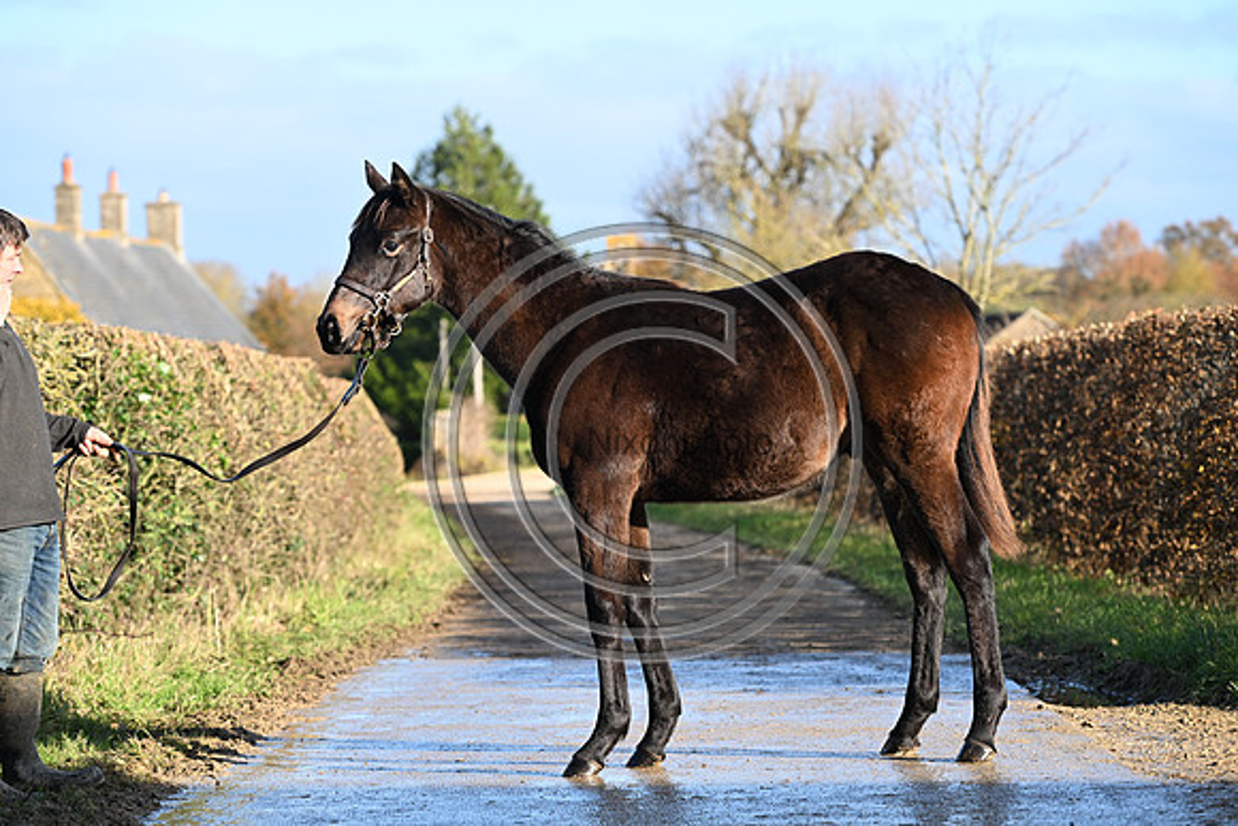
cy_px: 413
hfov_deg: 17.6
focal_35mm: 116
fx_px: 3990
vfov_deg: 11.8
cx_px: 619
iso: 360
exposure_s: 1/1000
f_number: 4.5
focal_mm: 116
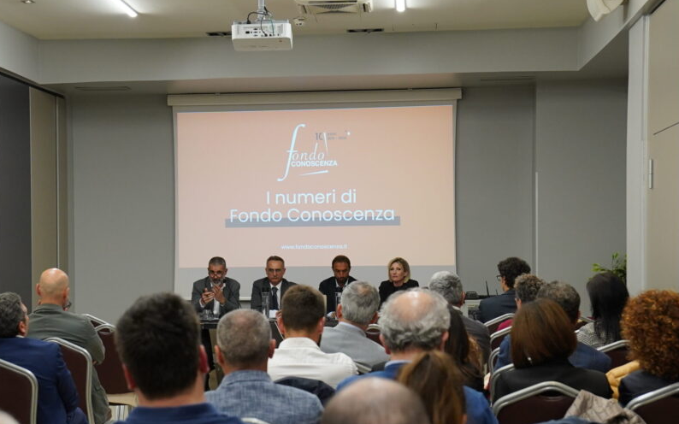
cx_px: 262
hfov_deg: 28.9
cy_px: 261
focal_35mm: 71
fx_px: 1314
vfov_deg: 18.3
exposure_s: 1/160
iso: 1600
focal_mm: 36
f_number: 3.5
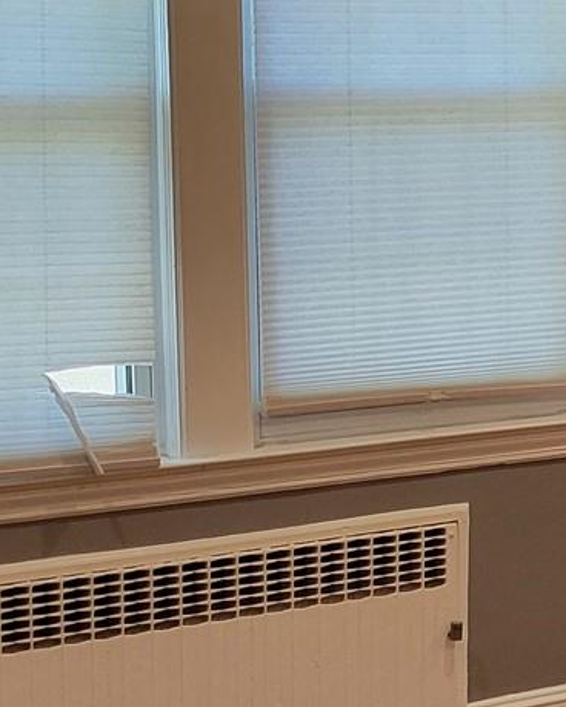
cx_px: 638
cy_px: 366
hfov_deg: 13.3
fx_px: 2366
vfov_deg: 17.0
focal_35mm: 113
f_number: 1.8
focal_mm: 5.4
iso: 160
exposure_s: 1/120
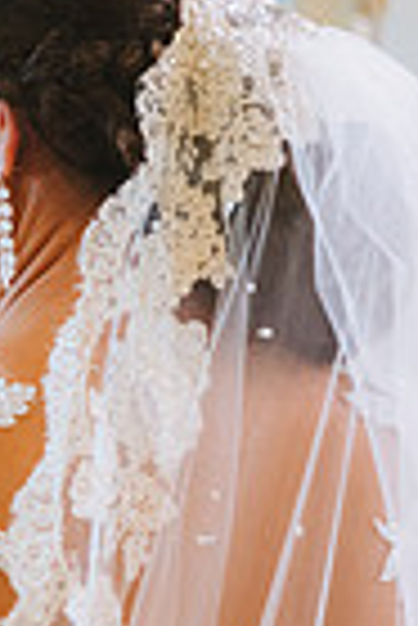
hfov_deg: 6.1
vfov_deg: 9.1
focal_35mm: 226
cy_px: 585
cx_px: -108
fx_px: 3926
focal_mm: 70
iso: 1000
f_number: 2.8
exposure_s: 1/160
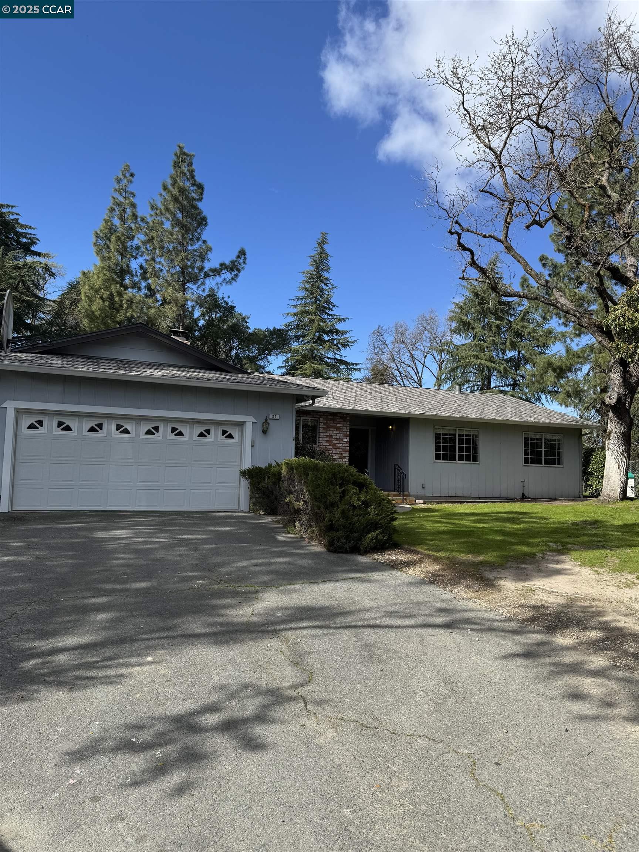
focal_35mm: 24
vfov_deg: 71.6
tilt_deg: +4.6
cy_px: 426
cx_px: 320
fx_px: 591
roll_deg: -1.0
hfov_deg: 56.8
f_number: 1.78
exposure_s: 1/3597
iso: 80
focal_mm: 6.76
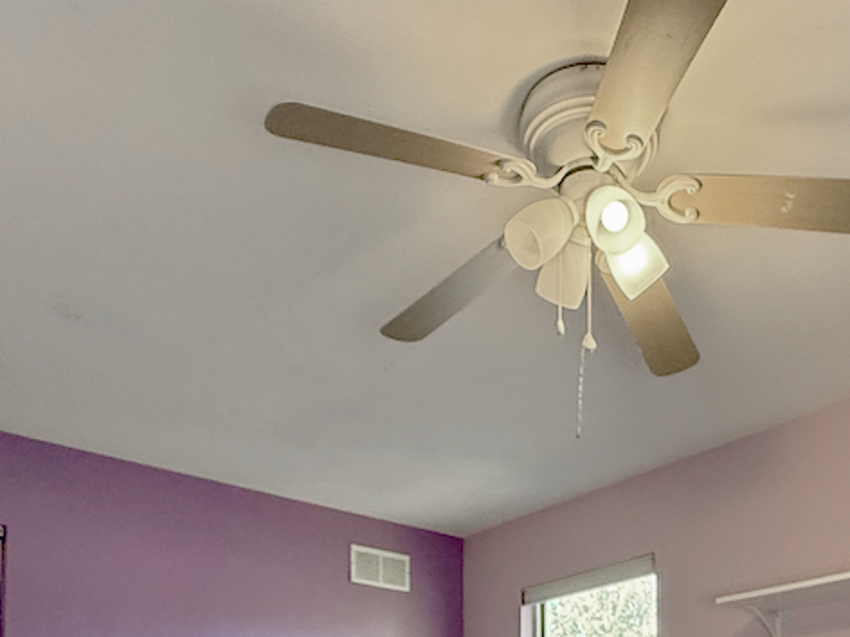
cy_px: 772
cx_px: 560
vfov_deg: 31.4
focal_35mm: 38
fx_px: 933
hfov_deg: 48.2
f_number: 2.2
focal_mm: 2.22
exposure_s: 1/120
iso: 400
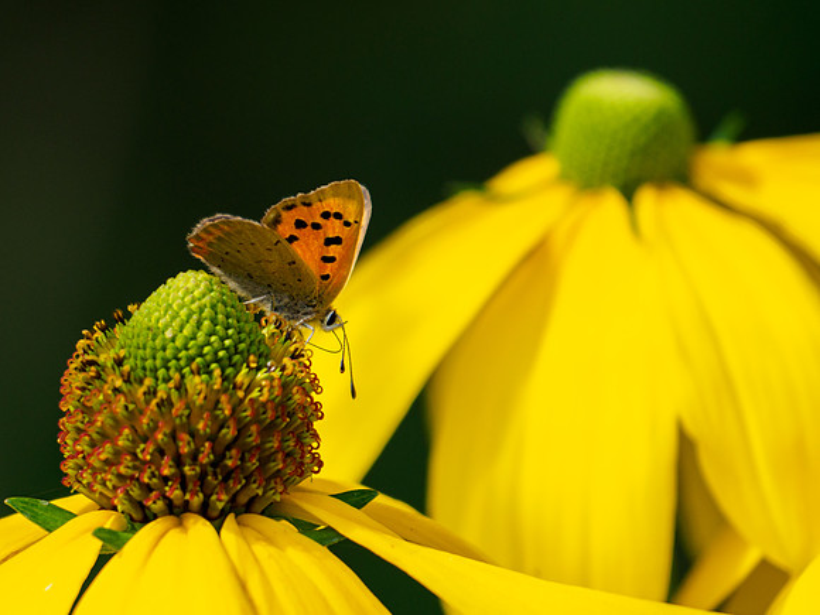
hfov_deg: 1.8
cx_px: 335
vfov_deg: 1.3
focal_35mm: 1131
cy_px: 307
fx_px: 26788
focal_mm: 400
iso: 400
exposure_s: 1/640
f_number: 6.3
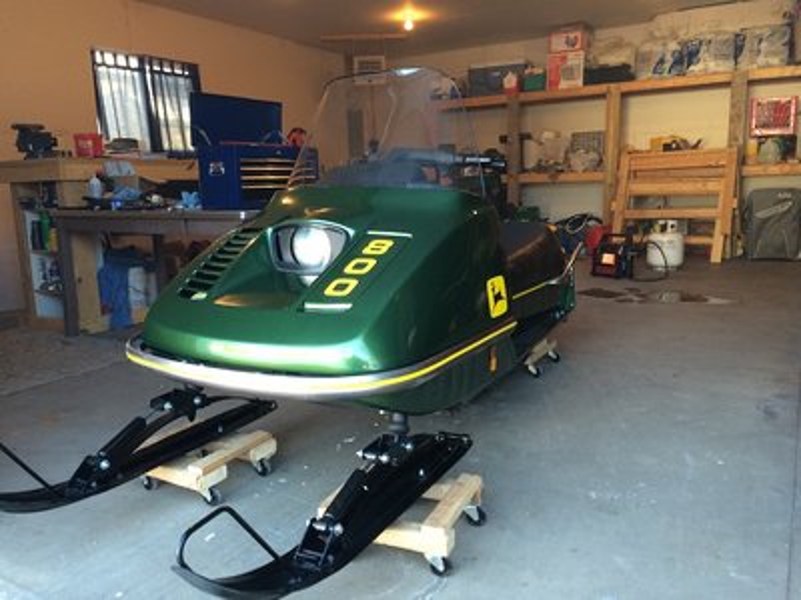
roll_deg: +4.1
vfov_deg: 48.2
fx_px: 671
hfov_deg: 61.7
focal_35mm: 29
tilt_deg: -11.3
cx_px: 400
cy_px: 300
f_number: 2.2
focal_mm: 4.15
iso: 50
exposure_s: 1/30
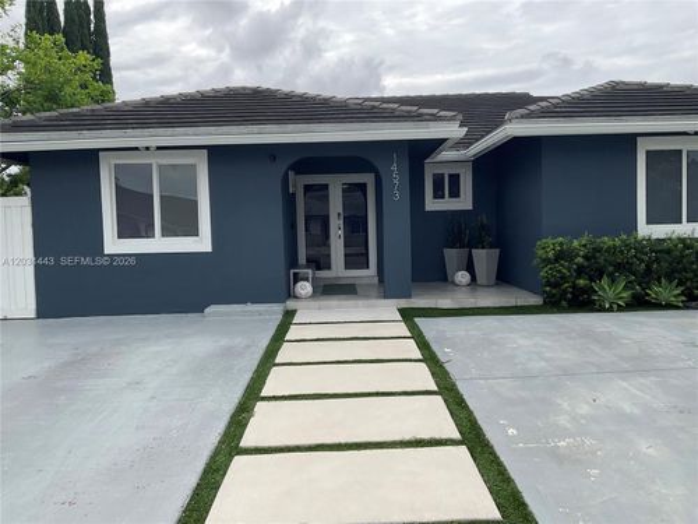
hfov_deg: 61.7
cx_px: 349
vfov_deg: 48.2
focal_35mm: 29
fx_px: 585
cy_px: 262
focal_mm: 3
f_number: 1.8
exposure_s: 1/997
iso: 16
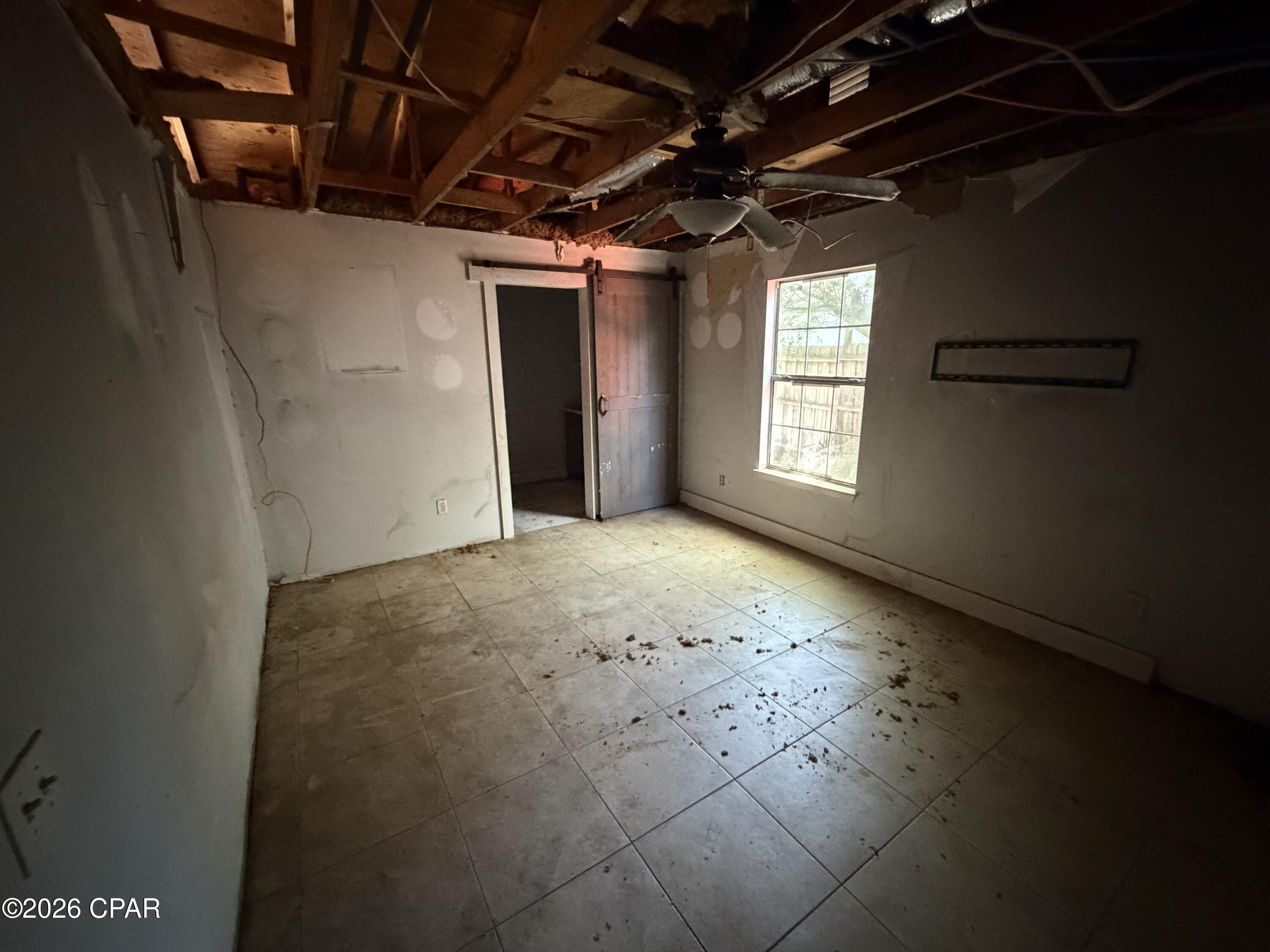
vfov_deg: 85.7
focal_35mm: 14
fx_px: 514
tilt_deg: -15.3
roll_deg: +1.4
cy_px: 476
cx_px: 635
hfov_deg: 102.1
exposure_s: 1/40
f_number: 2.2
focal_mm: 2.22
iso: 1250
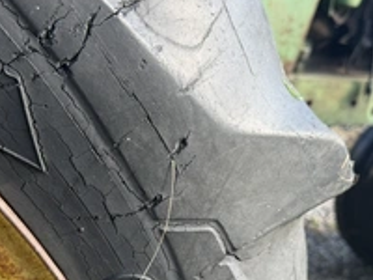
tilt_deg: -24.6
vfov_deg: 29.8
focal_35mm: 48
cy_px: 209
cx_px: 183
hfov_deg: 39.7
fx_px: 517
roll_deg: -7.4
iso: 80
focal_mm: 6.76
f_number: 1.78
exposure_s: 1/379
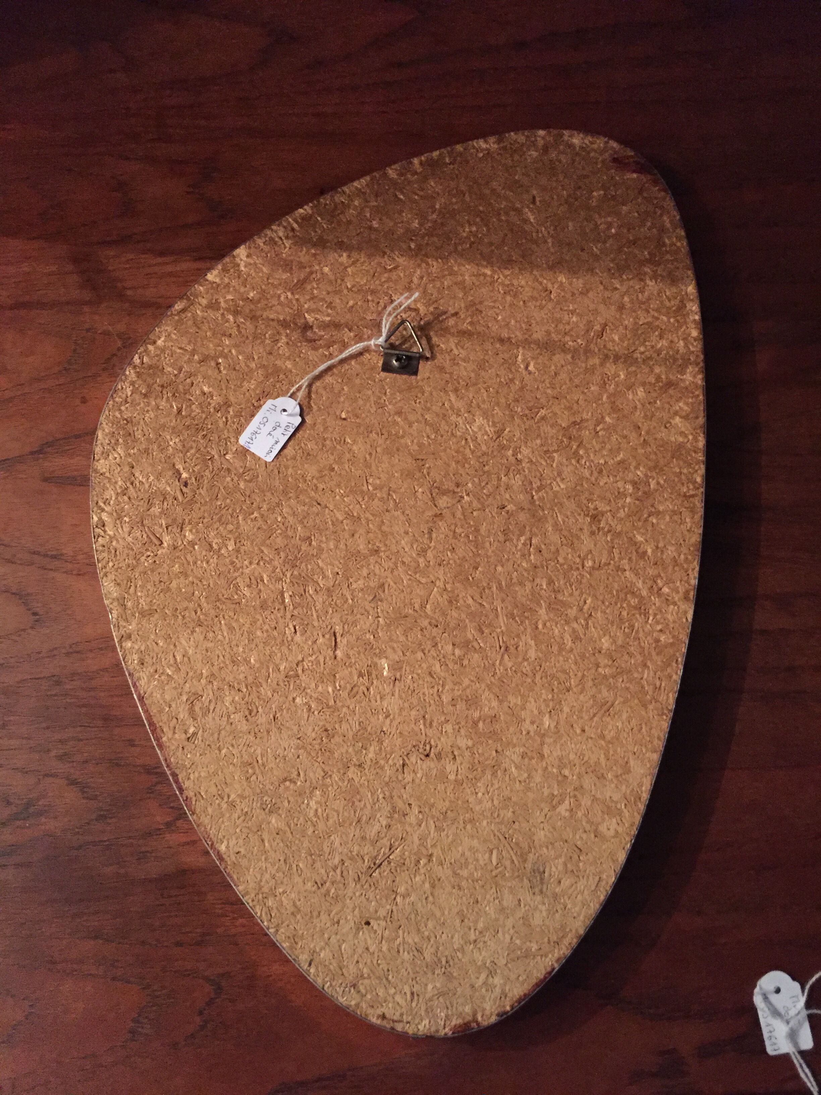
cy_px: 548
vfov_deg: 61.7
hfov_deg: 48.2
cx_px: 410
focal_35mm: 29
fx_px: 917
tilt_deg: -76.3
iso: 640
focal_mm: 4.15
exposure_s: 1/17
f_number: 2.2
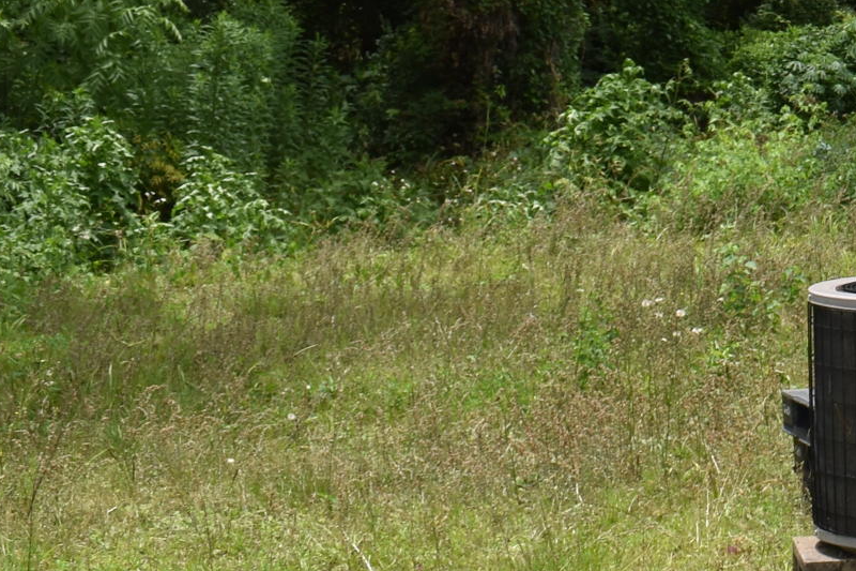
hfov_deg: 14.0
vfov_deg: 10.0
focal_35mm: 135
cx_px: 1369
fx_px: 3209
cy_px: -114
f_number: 8
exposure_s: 1/200
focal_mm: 24
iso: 100
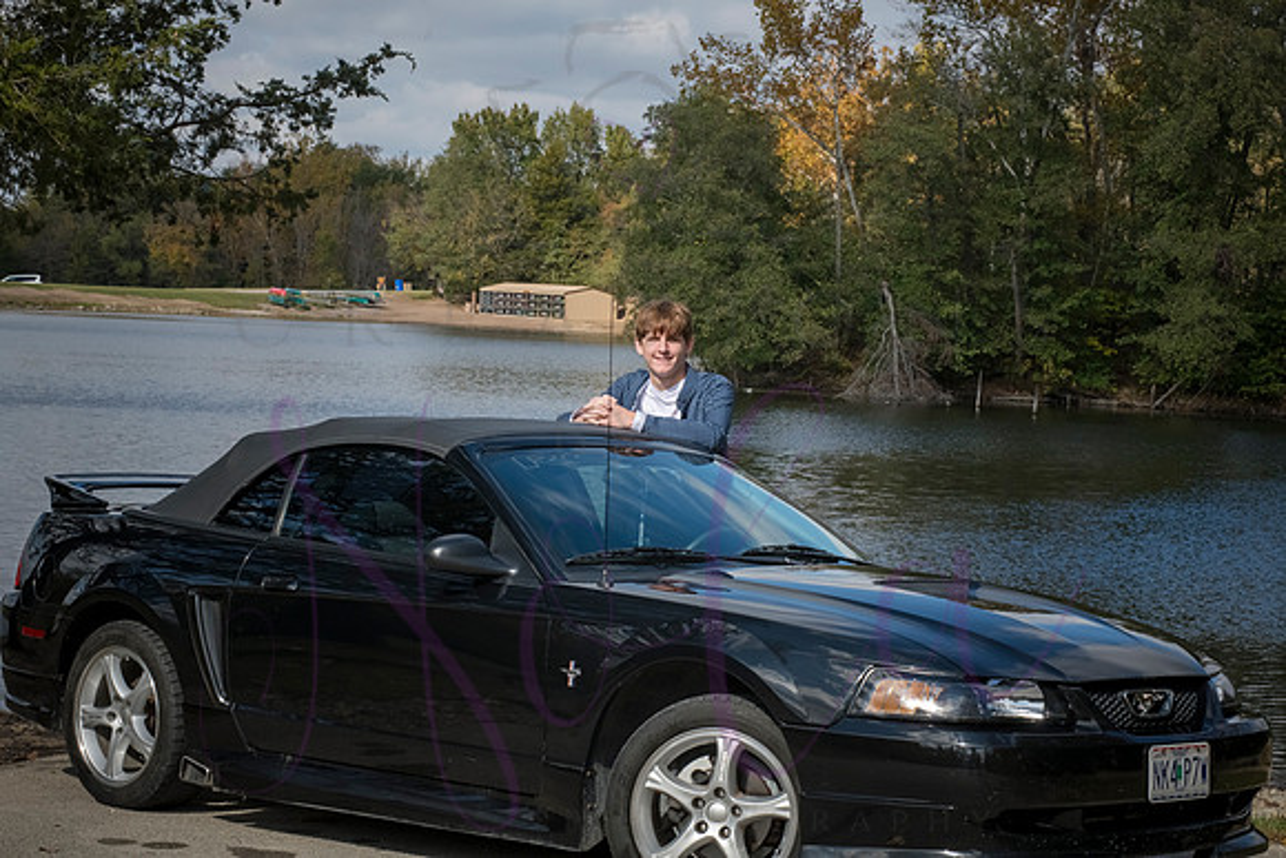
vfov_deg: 17.1
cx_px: 643
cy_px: 429
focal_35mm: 80
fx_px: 2858
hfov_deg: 25.4
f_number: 14
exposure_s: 1/640
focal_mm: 80
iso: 800
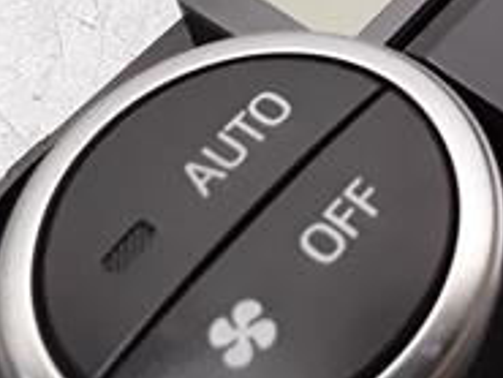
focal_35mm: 97
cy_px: -95
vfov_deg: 14.7
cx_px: 642
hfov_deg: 18.8
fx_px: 1410
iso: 100
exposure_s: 1/100
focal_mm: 2.91
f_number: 1.9
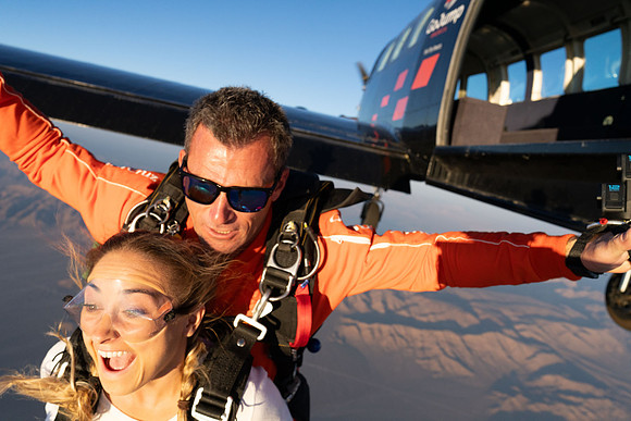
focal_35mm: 24
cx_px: 316
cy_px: 210
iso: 1250
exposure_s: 1/2000
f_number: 6.3
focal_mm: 24
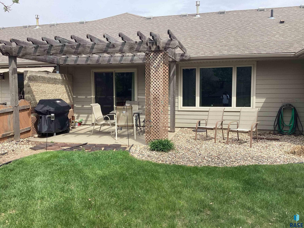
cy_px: 114
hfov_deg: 58.4
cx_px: 152
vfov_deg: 45.4
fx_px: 272
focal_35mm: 31
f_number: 2.4
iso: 25
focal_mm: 3.3
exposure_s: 1/727
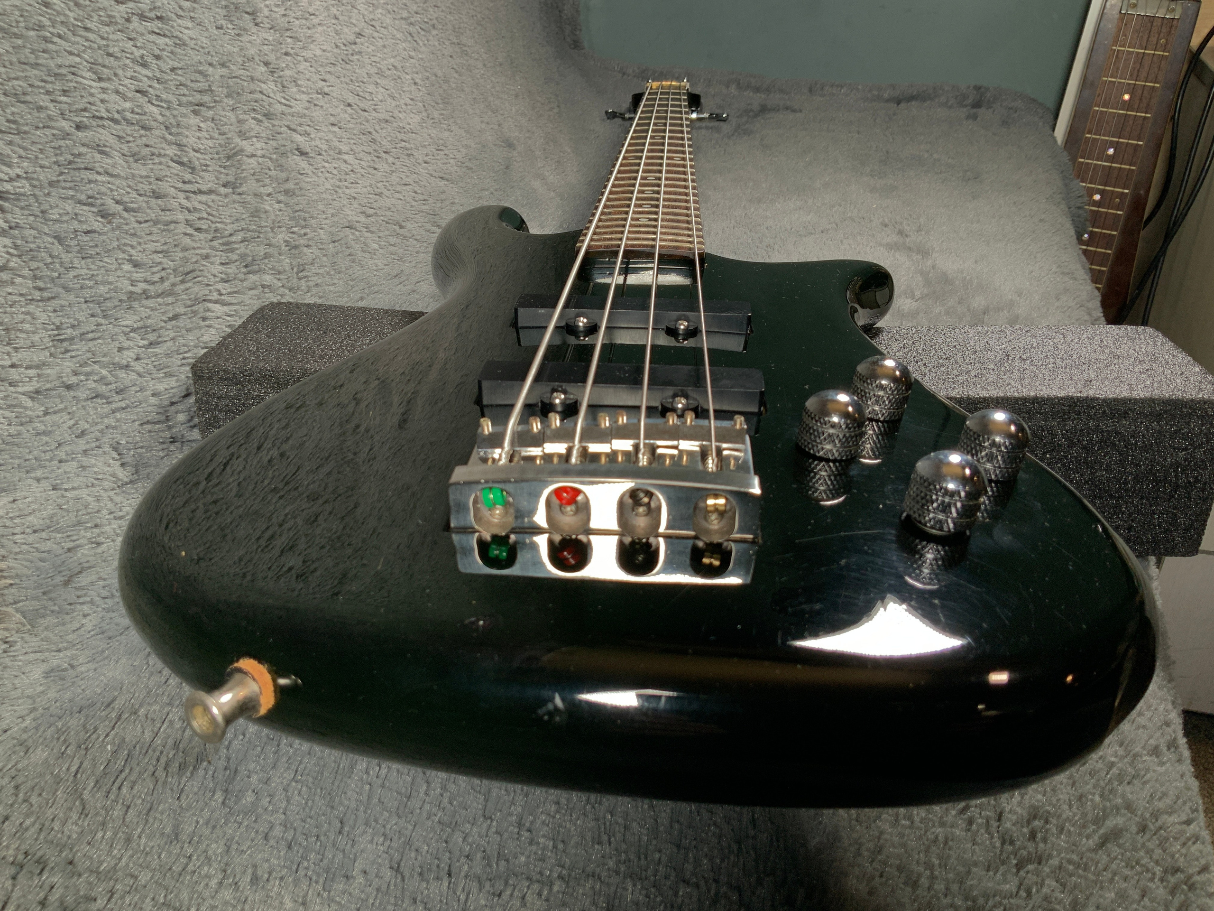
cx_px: 607
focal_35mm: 29
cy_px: 456
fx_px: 1017
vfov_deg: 48.2
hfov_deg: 61.7
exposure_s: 1/104
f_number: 1.8
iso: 40
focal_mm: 3
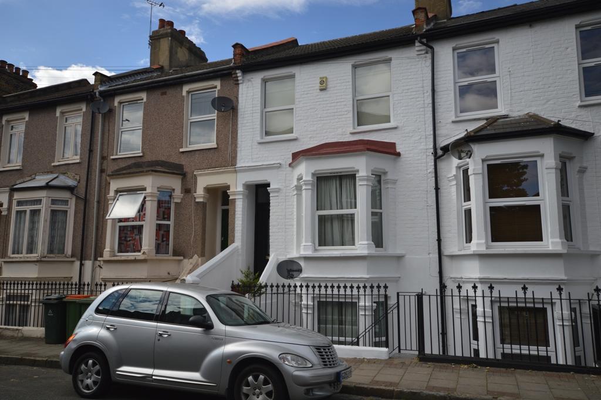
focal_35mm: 27
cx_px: 300
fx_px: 450
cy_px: 200
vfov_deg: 47.9
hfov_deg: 67.4
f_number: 9
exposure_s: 1/400
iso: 100
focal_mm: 18
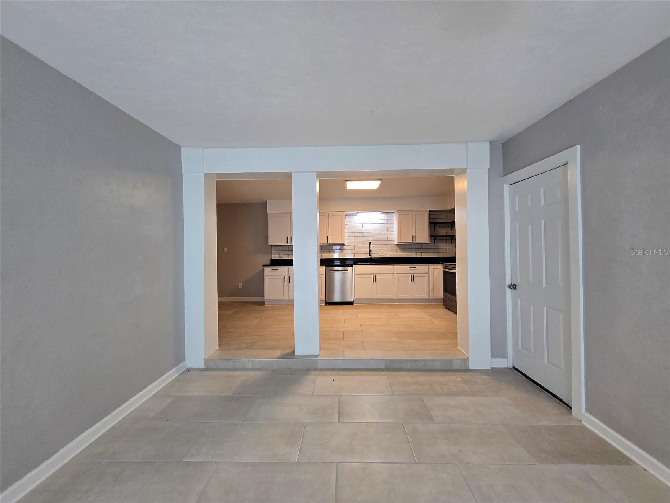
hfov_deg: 106.2
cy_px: 252
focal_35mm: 13
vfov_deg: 89.9
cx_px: 335
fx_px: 252
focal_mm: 1.7
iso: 100
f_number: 2.2
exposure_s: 1/60
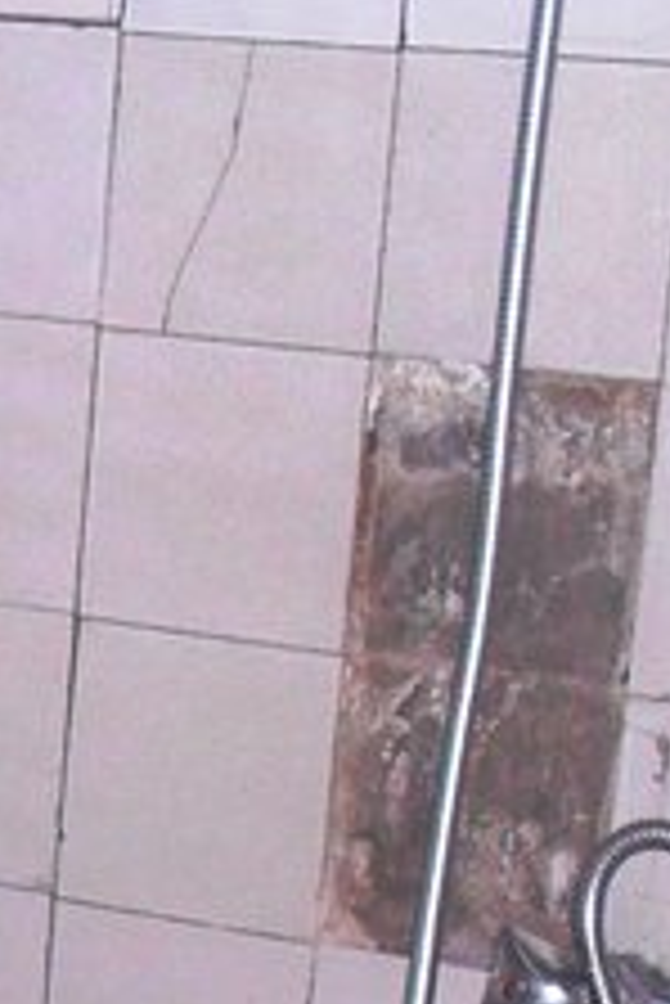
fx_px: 4655
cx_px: -940
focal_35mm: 167
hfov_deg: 7.7
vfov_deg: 11.8
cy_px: 1477
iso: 200
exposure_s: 1/45
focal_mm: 6.3
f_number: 3.2
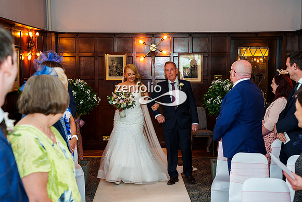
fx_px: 445
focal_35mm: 53
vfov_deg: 25.5
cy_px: 101
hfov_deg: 37.5
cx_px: 151
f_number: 4.5
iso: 640
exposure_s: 1/60
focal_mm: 53
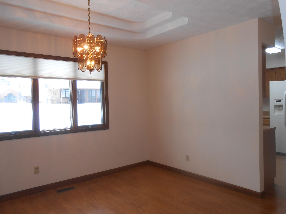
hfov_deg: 67.3
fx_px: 215
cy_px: 107
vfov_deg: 53.1
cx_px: 143
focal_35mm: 26
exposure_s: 1/30
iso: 160
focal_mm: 4.6
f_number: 3.5
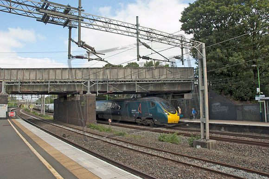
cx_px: 134
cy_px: 90
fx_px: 202
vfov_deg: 47.9
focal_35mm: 27
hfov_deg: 67.4
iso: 200
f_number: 7.1
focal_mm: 18
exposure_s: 1/200
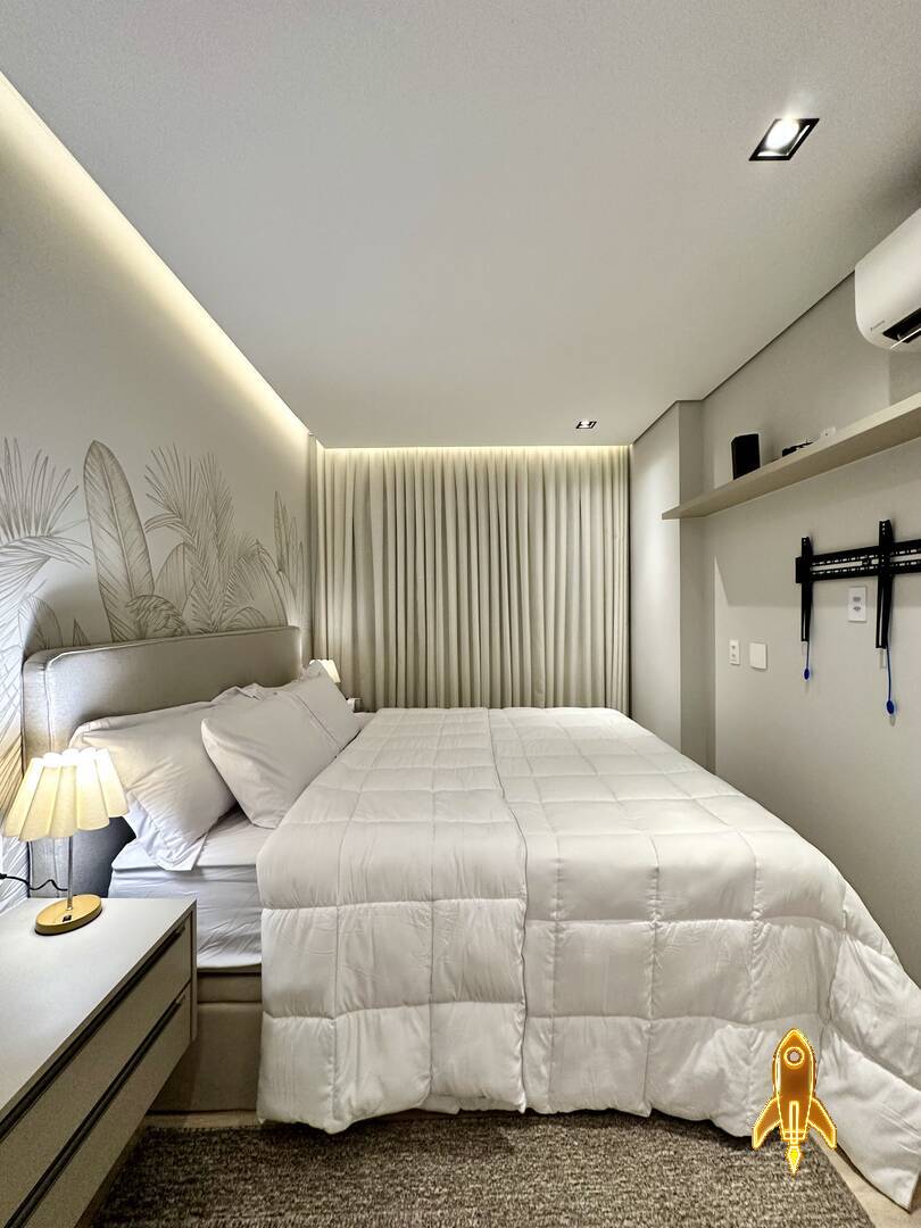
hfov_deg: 85.7
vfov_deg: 102.1
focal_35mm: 14
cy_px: 614
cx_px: 460
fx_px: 497
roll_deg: +0.1
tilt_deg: -0.2
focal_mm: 2.22
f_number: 2.2
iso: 250
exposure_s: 1/120
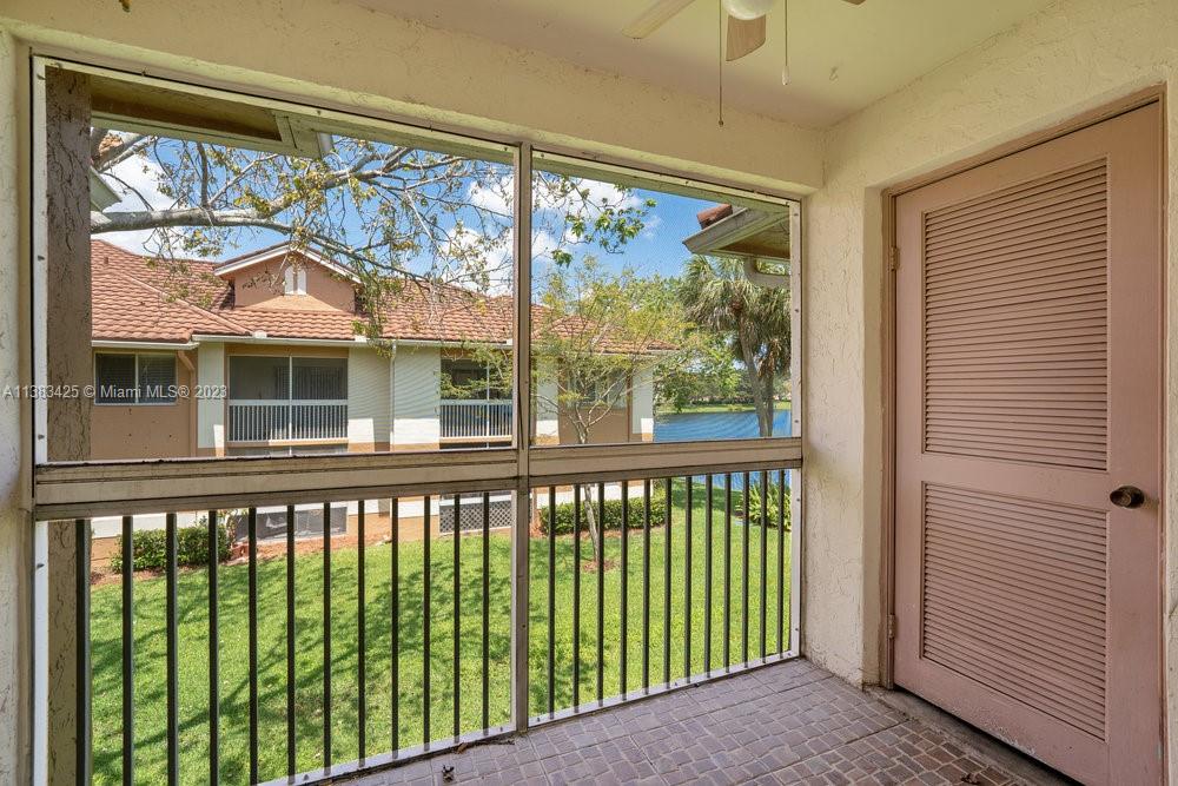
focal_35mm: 14
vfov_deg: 81.2
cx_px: 589
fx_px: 458
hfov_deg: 104.2
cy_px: 393
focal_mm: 14
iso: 100
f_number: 6.3
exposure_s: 1/100
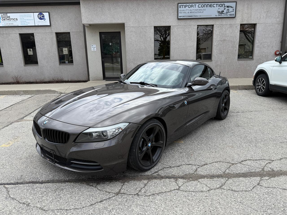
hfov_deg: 71.6
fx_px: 199
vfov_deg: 56.8
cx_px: 144
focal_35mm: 24
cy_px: 108
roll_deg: +1.8
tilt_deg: -14.0
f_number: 1.78
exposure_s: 1/2445
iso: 80
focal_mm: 6.76
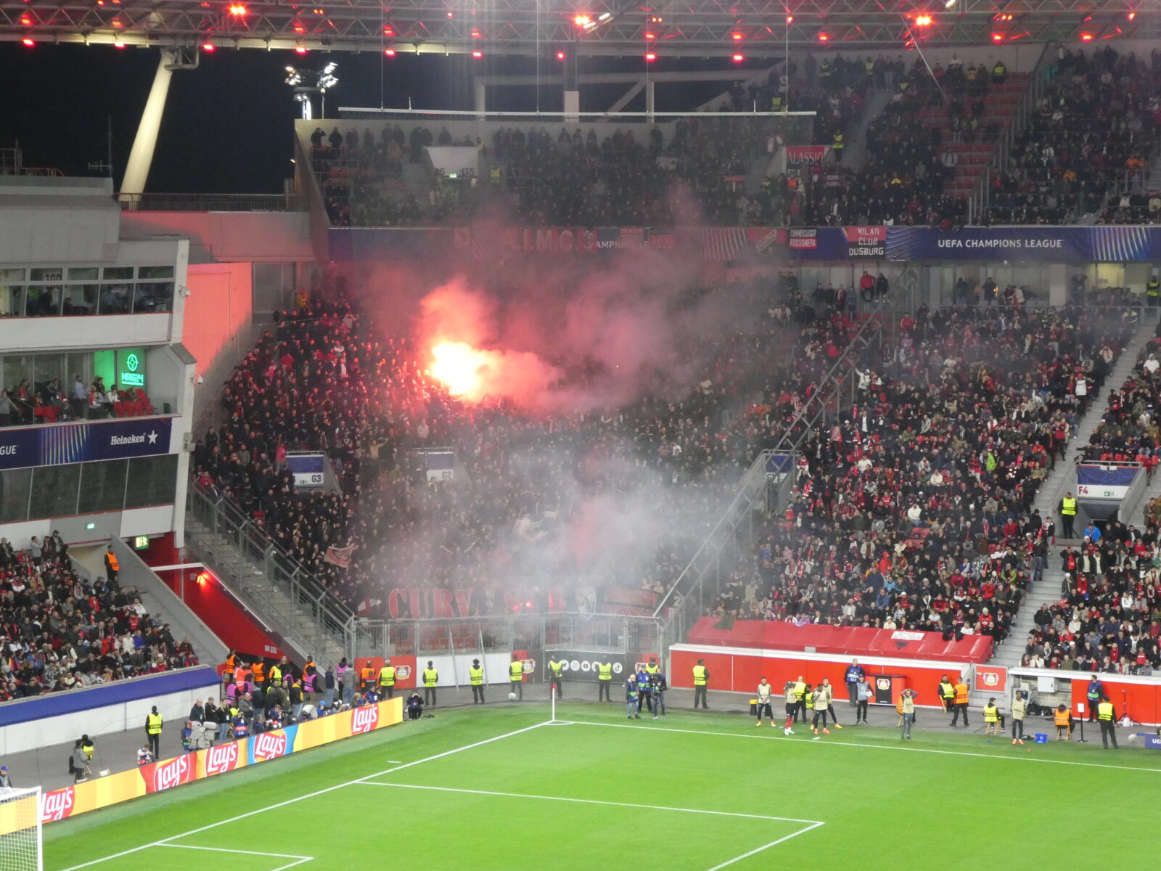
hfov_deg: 21.8
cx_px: 580
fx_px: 3019
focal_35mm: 90
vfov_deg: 16.4
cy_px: 436
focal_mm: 16.1
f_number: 4.9
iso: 640
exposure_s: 1/80
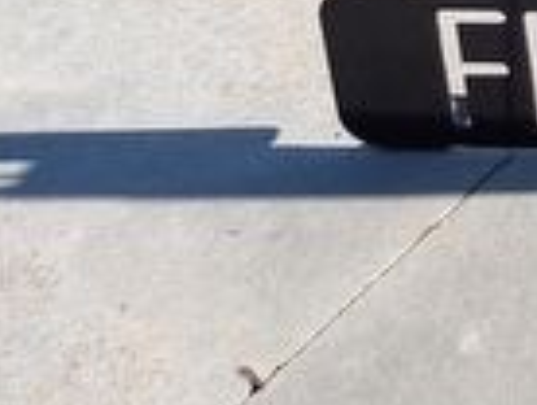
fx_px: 2067
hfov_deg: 11.7
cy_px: -382
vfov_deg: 10.4
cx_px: 1335
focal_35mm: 133
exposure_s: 1/1600
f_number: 1.8
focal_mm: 5.56
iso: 100
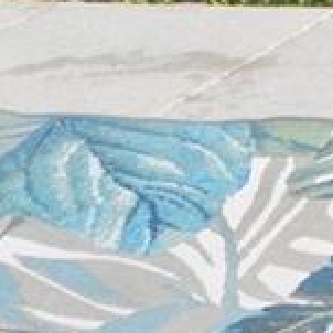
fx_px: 3526
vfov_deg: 5.2
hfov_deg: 5.0
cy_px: -534
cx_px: 1160
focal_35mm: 324
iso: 100
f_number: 9
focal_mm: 24
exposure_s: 1/320
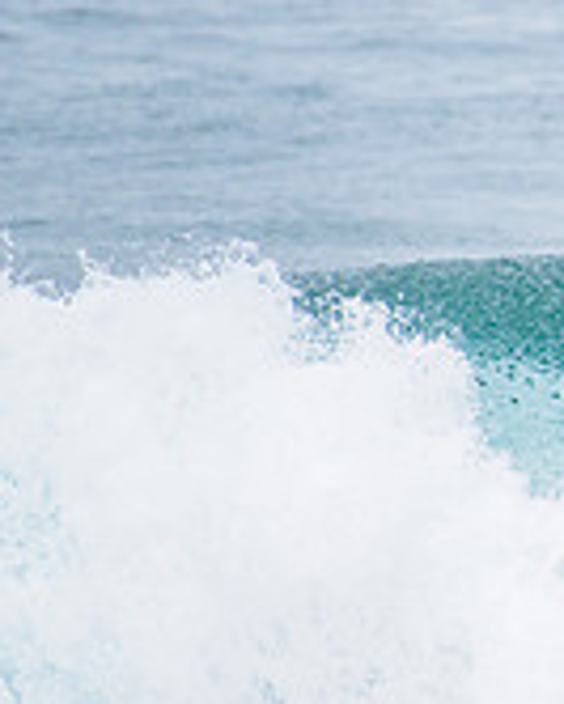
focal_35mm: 1639
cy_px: 240
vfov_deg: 1.2
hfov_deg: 0.9
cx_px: 1014
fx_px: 34167
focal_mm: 500
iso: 400
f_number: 5.6
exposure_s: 1/2000
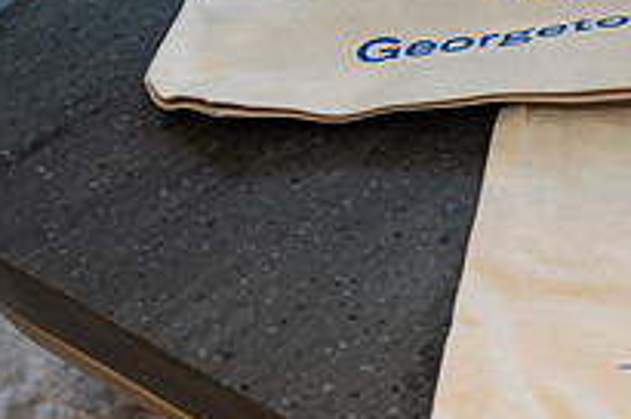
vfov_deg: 16.4
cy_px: 160
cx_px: 892
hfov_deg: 21.4
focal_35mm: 83
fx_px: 1453
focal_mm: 27
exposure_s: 1/160
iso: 400
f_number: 3.2
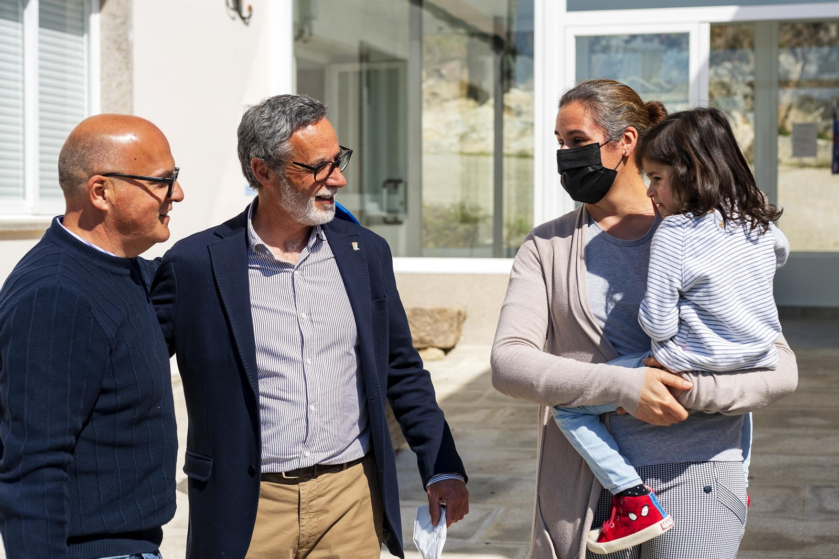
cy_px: 280
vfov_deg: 27.0
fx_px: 1165
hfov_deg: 39.6
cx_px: 420
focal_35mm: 50
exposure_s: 1/1250
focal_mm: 50
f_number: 4
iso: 100
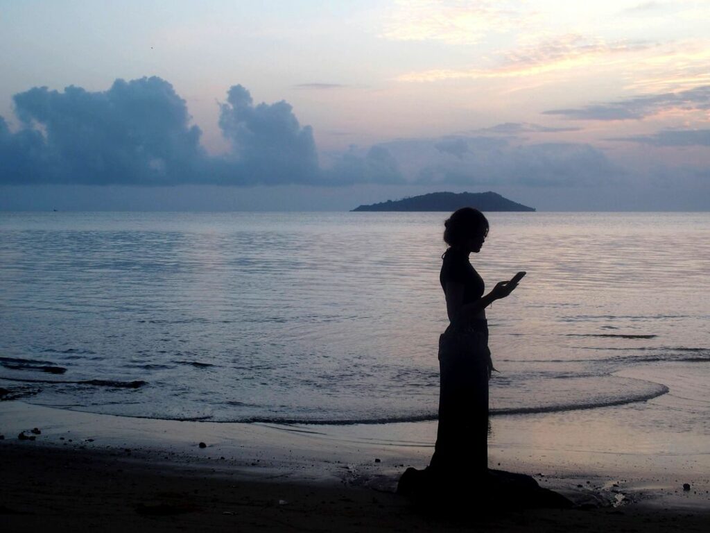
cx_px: 355
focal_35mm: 62
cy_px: 266
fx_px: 1272
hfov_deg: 31.2
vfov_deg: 23.7
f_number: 3.5
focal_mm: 13.2
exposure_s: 1/200
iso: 100
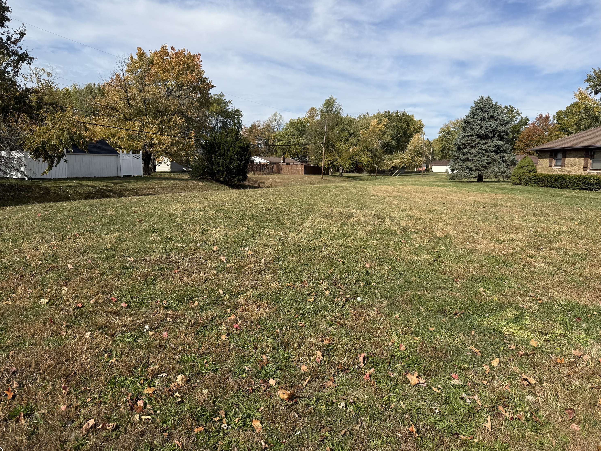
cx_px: 289
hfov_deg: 69.4
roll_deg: -1.3
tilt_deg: -5.9
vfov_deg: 54.9
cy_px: 230
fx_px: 434
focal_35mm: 25
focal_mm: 6.76
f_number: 1.78
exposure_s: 1/5319
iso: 80
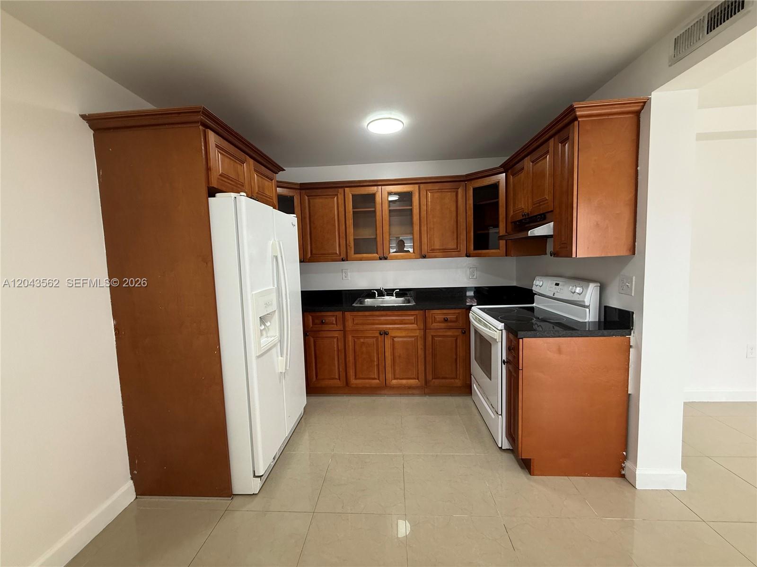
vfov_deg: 85.7
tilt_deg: -3.0
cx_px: 378
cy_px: 284
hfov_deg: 102.1
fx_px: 306
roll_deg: +1.6
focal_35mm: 14
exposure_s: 1/120
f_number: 2.2
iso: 200
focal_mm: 2.22
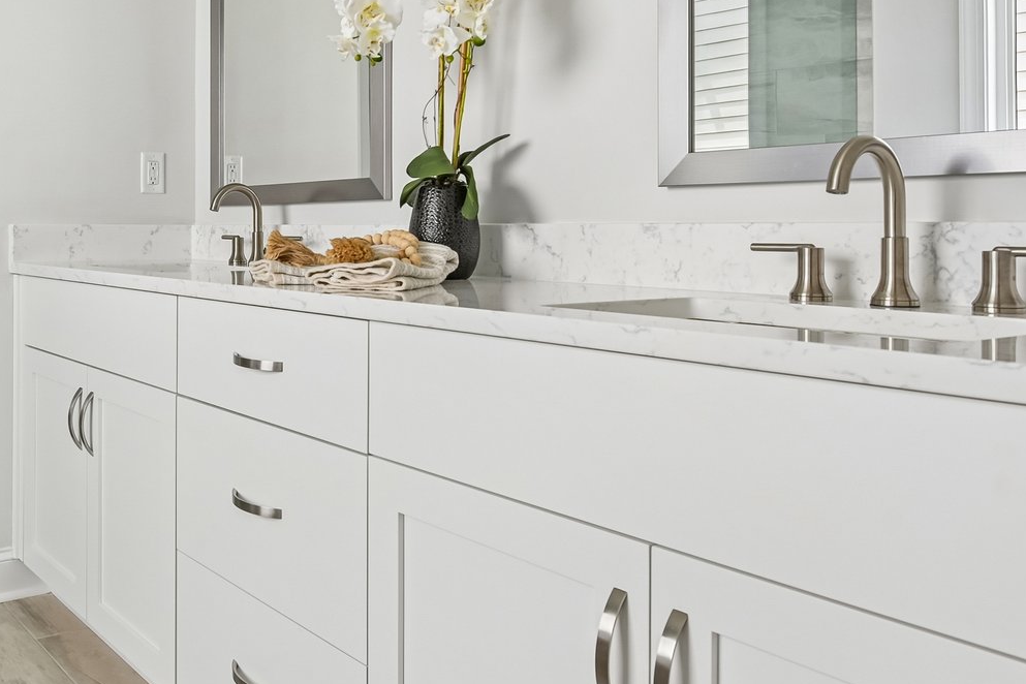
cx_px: 173
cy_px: 220
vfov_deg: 39.4
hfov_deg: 52.6
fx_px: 940
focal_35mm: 33
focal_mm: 16
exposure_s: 1/20
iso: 200
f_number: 8
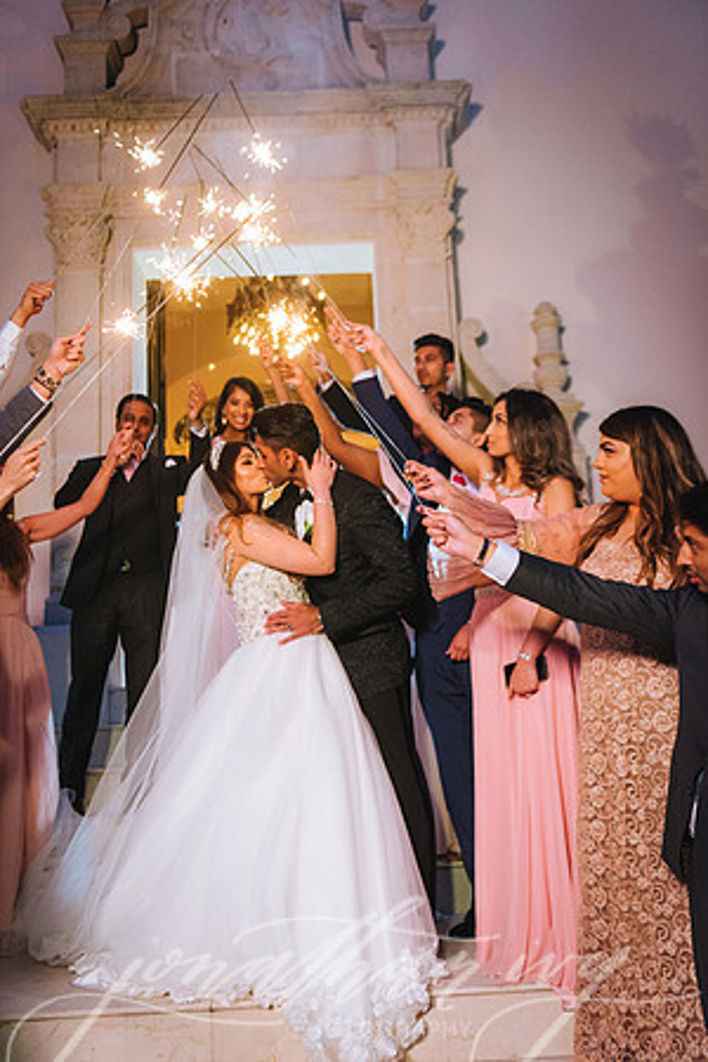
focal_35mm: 34
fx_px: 1003
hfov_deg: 38.9
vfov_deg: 55.8
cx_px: 354
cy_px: 531
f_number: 2.8
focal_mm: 34
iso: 1600
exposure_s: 1/125
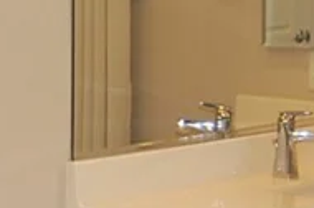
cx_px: -311
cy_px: 86
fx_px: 1689
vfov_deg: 7.1
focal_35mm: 194
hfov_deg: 9.9
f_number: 4
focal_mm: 24
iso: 400
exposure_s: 1/60
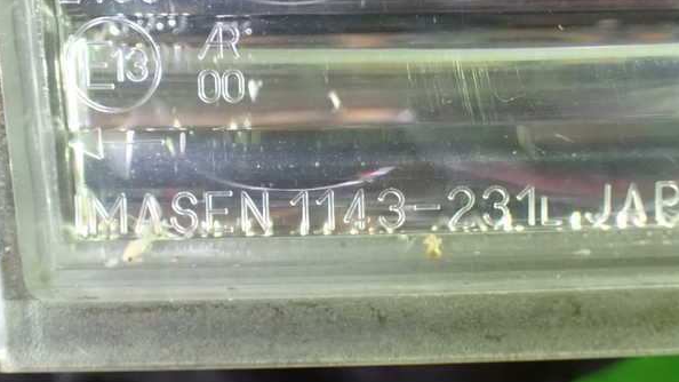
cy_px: 199
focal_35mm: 55
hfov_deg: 37.9
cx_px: 338
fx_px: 990
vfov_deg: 21.8
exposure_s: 1/40
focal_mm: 9.01
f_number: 3.2
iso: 1600
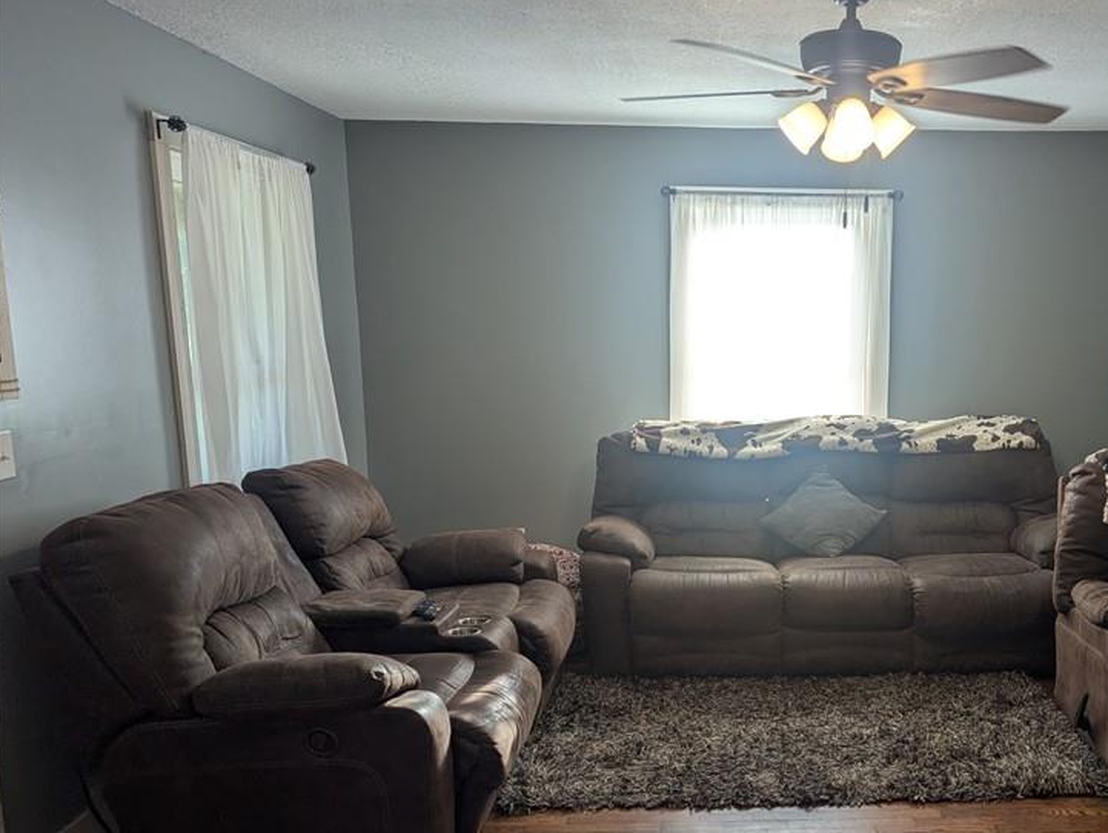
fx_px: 1089
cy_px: 513
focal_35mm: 34
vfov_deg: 41.6
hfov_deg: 52.4
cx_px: 778
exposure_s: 1/134
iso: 66
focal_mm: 6.81
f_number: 1.85
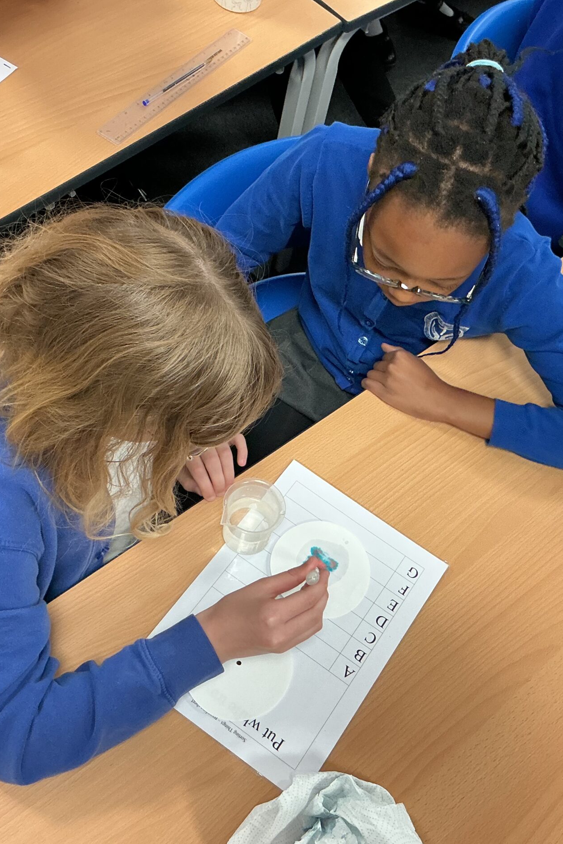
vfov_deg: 47.4
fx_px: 961
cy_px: 422
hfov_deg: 32.6
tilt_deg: -56.4
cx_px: 333
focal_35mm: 41
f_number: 1.8
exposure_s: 1/60
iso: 125
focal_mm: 3
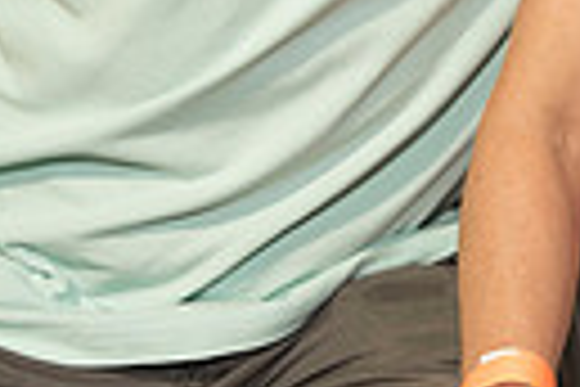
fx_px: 2175
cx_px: 607
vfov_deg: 9.8
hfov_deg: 14.9
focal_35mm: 135
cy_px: -218
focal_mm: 30
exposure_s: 1/60
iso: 250
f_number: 4
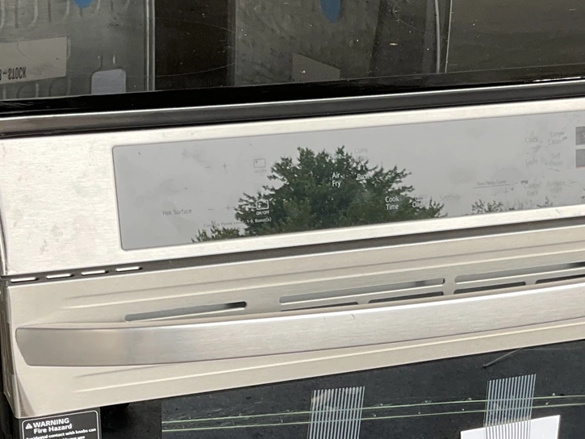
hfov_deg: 24.4
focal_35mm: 80
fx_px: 1352
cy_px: 374
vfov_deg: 18.2
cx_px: 339
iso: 20
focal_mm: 3
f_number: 1.8
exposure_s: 1/122
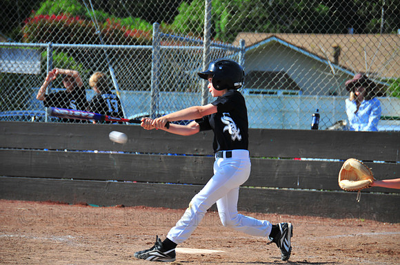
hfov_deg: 14.4
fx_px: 1581
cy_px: 132
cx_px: 200
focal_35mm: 142
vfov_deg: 9.6
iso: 200
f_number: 5.3
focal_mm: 95
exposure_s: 1/250
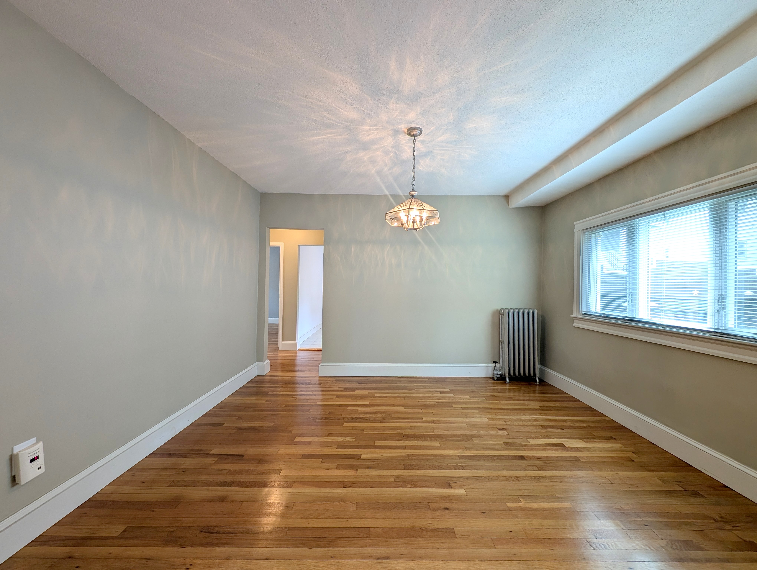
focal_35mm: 12
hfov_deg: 110.5
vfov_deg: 94.6
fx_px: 263
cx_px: 378
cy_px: 285
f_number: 1.95
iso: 43
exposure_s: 1/60
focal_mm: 2.23
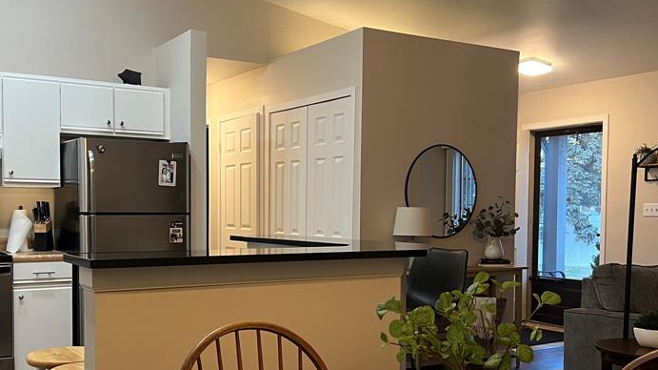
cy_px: 239
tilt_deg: -3.0
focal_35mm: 42
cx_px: 281
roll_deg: +0.5
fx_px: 732
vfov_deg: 28.2
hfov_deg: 48.2
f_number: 1.5
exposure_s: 1/60
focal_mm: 5.7
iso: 100
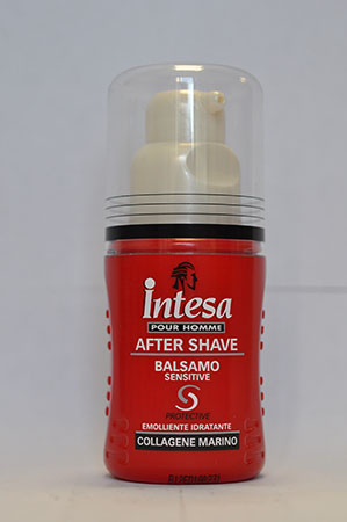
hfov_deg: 15.2
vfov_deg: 22.6
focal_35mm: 90
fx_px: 1304
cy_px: 261
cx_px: 174
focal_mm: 60
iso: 640
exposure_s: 1/250
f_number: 4
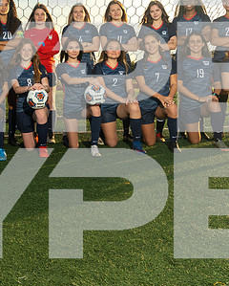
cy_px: 78
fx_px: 457
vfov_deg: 34.1
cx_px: 1
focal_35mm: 54
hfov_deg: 26.7
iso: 320
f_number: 8
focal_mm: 25
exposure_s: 1/250
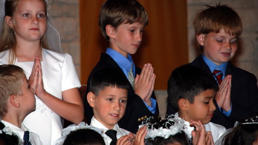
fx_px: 1585
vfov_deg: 5.2
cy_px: 56
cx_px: 124
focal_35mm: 232
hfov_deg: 9.3
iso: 200
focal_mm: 135
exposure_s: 1/60
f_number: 5.6
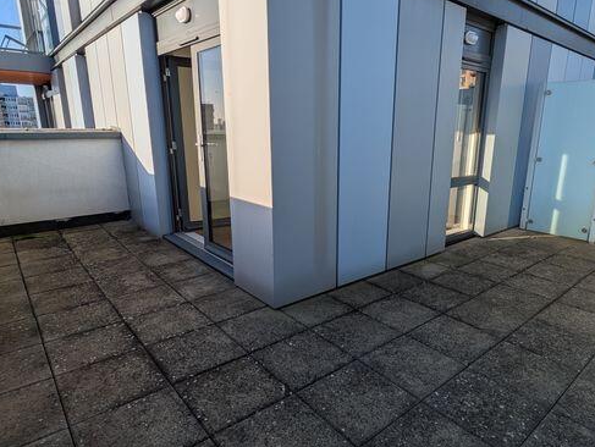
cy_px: 230
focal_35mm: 23
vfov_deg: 58.9
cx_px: 332
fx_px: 396
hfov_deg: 73.6
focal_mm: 1.83
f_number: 2.2
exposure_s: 1/1577
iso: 55
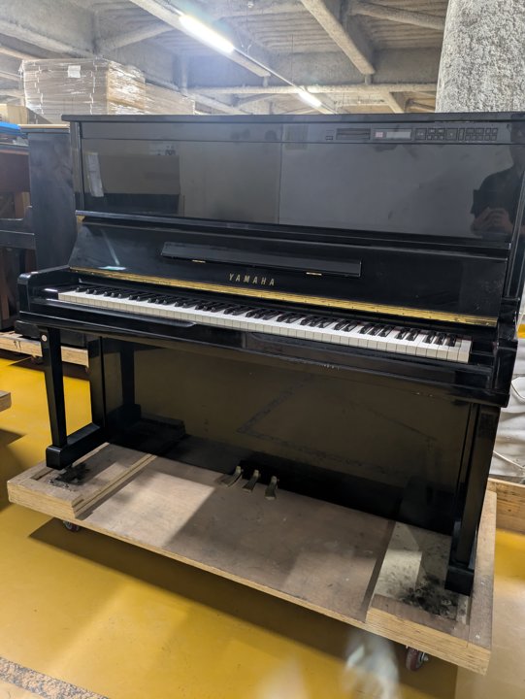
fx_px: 505
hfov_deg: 54.9
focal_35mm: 25
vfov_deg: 69.4
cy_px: 350
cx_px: 262
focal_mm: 5.43
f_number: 1.89
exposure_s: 1/25
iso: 377
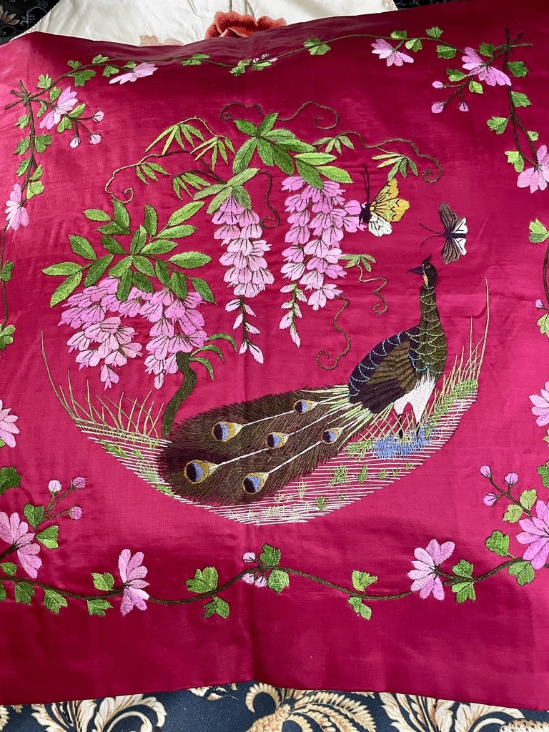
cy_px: 366
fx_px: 550
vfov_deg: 67.3
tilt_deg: -59.0
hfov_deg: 53.1
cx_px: 274
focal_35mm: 26
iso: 250
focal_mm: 4.2
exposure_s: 1/60
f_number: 1.6
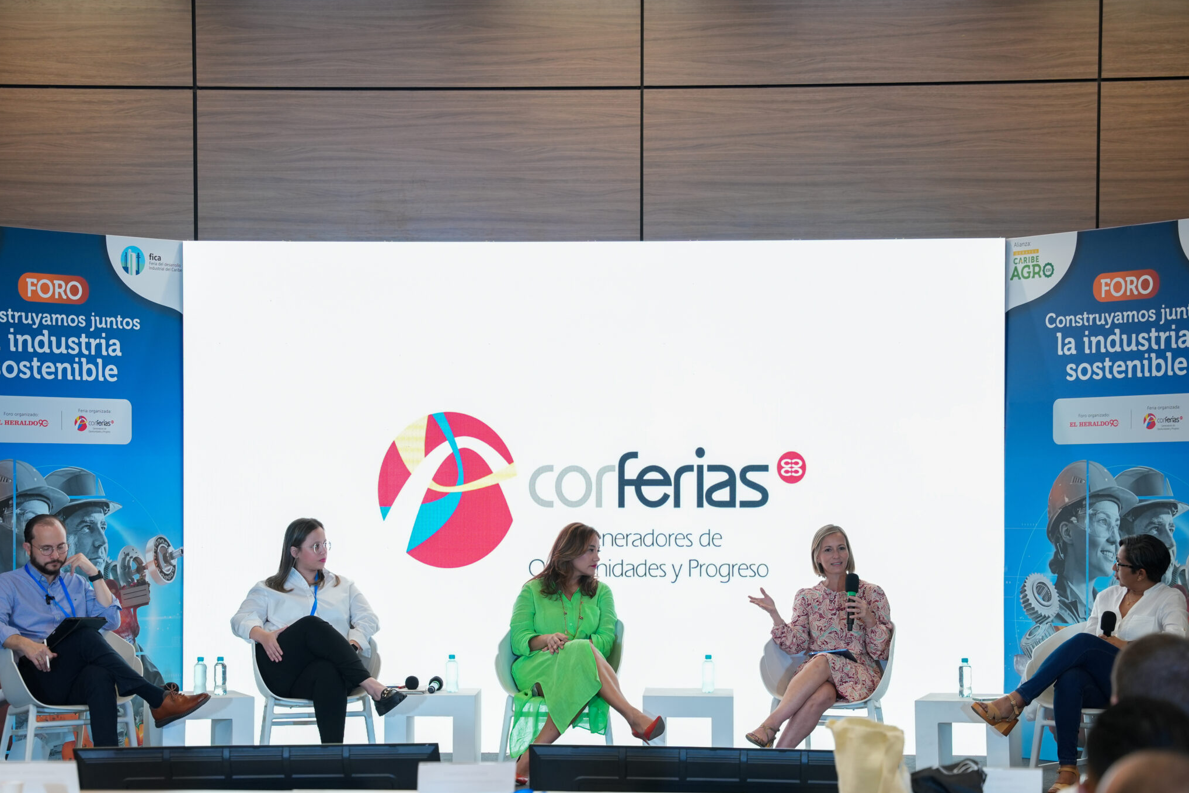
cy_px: 495
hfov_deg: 23.1
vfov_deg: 15.5
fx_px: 2907
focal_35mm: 88
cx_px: 594
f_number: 2.8
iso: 800
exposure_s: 1/160
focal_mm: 70
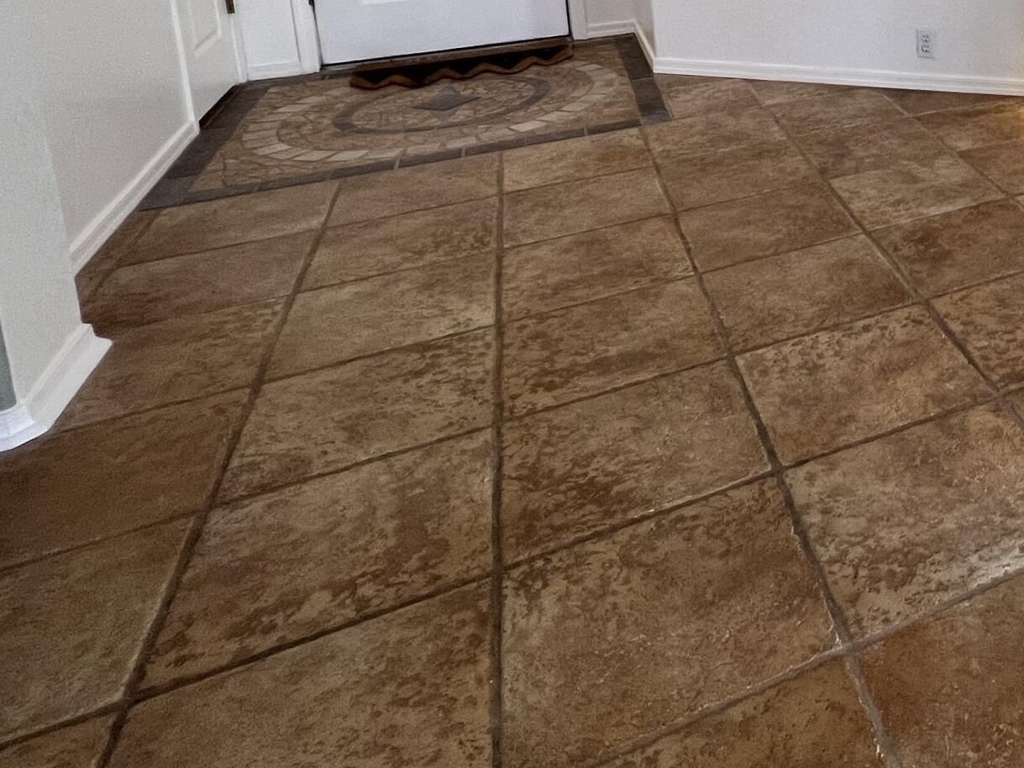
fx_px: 947
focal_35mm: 32
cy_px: -55
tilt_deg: -9.6
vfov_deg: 37.7
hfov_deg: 44.0
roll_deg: +0.7
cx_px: 1119
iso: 125
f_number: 1.8
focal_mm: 1.57
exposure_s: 1/120
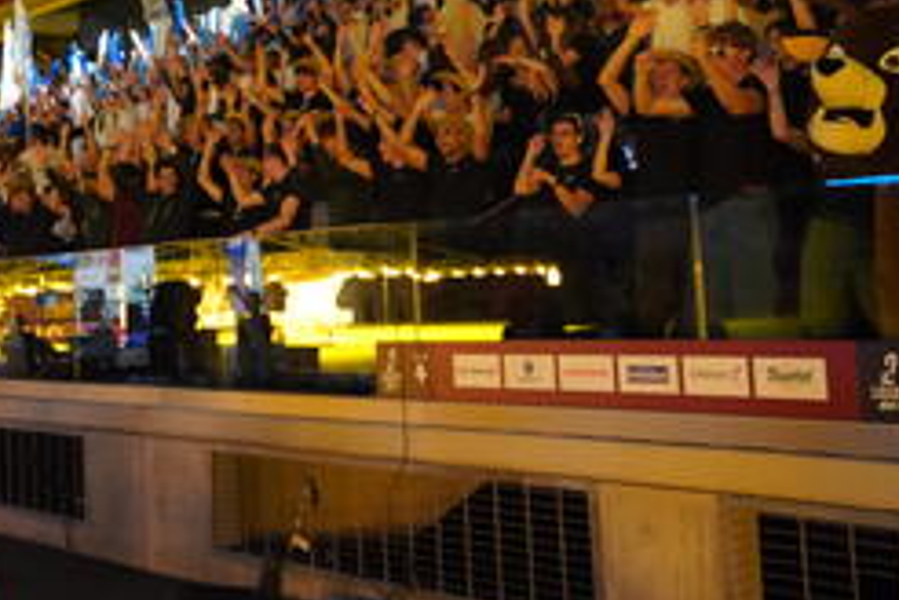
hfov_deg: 34.1
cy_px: 134
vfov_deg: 23.2
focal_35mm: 58
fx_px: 1440
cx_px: 241
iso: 12800
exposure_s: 1/160
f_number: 4
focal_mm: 35.4
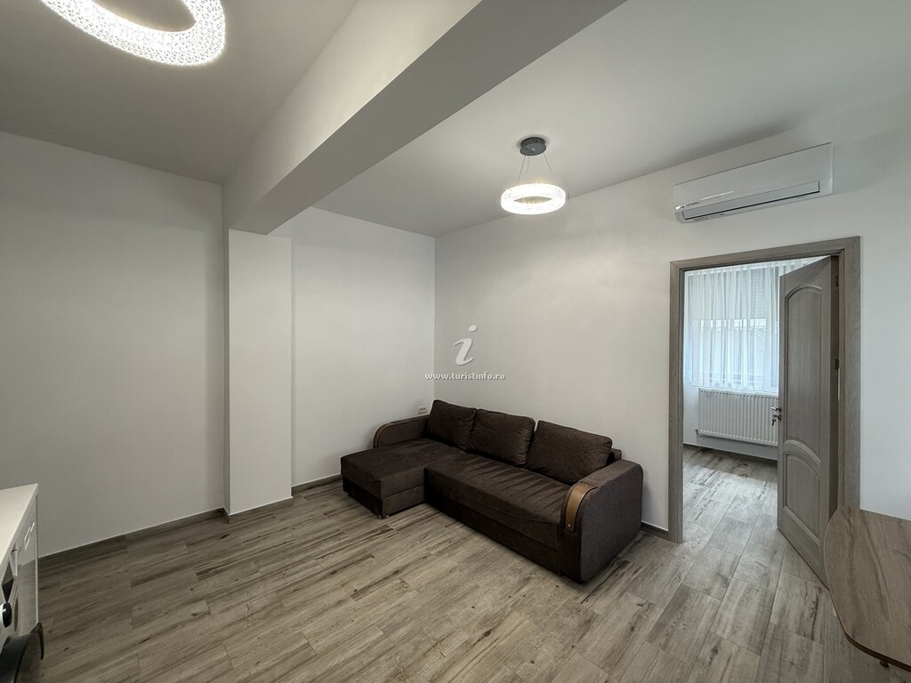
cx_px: 456
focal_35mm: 14
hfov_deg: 102.1
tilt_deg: -0.7
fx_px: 368
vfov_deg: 85.7
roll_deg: -0.2
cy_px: 342
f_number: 2.2
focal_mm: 2.22
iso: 160
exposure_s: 1/99
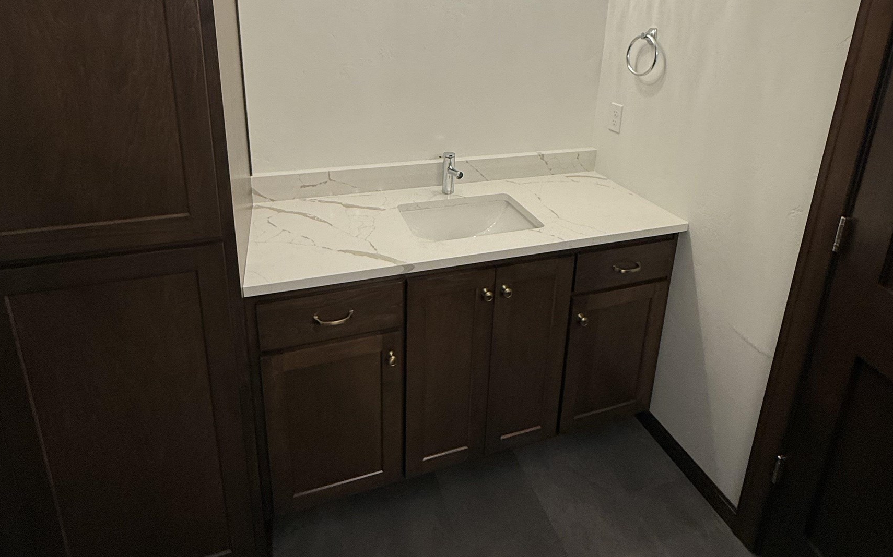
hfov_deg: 85.1
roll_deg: -1.7
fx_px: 487
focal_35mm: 20
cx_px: 444
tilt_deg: -12.8
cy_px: 136
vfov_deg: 56.5
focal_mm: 2.22
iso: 100
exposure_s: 1/120
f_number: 2.2
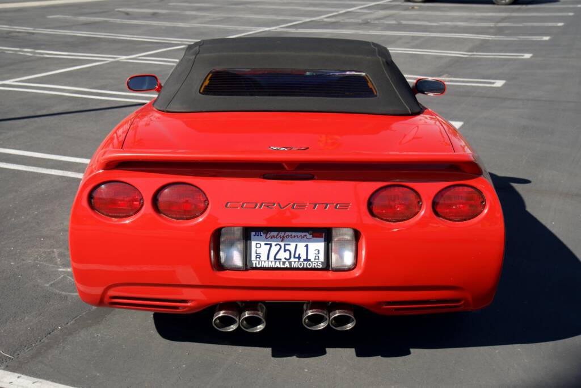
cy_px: 194
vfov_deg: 29.9
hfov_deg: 43.6
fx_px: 726
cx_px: 290
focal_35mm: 45
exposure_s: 1/200
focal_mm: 30
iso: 100
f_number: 4.5
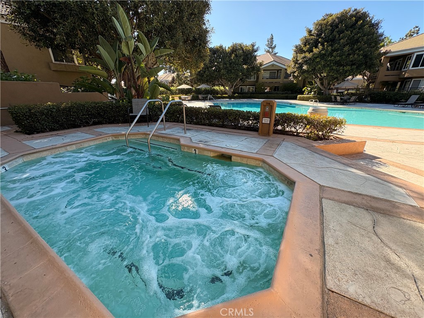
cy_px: 159
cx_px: 212
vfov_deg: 85.7
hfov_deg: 102.1
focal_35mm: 14
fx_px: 171
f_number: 2.2
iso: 50
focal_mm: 2.22
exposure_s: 1/401
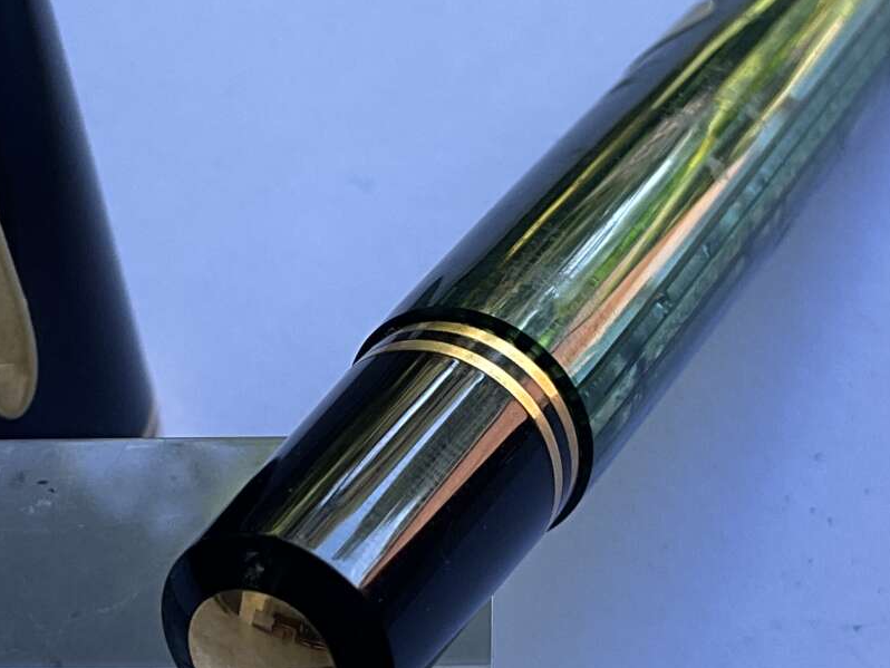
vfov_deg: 15.9
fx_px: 2392
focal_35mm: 93
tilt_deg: -55.0
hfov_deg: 21.1
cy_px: 424
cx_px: 380
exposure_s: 1/122
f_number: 1.8
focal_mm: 3
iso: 32
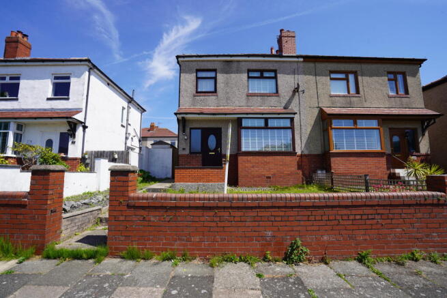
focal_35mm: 16
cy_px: 149
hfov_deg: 96.7
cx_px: 224
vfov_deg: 73.8
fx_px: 199
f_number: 10
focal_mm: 16
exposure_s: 1/160
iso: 100
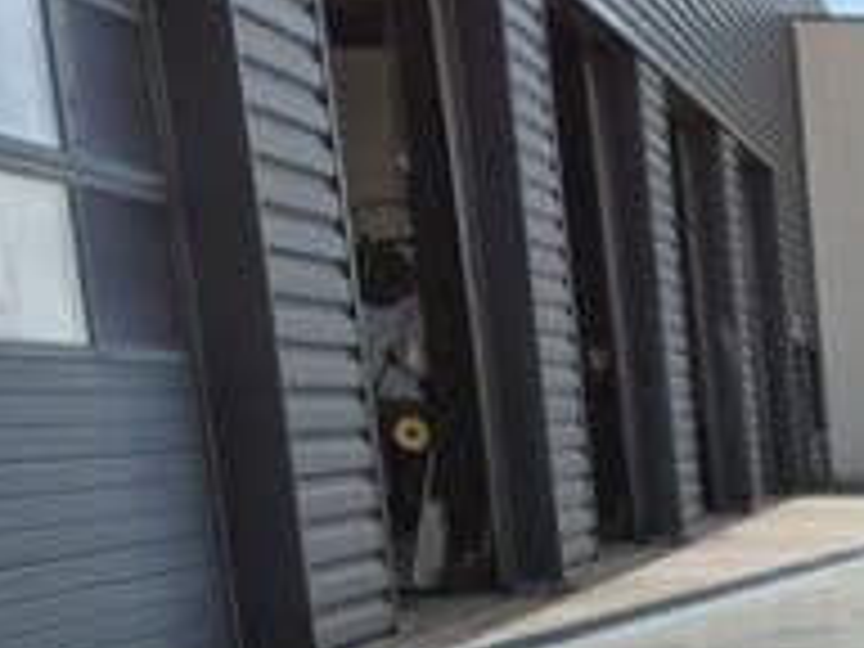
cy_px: 999
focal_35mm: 92
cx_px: 1426
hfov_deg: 18.1
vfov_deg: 14.8
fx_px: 2296
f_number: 1.8
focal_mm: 5.4
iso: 25
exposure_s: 1/1708
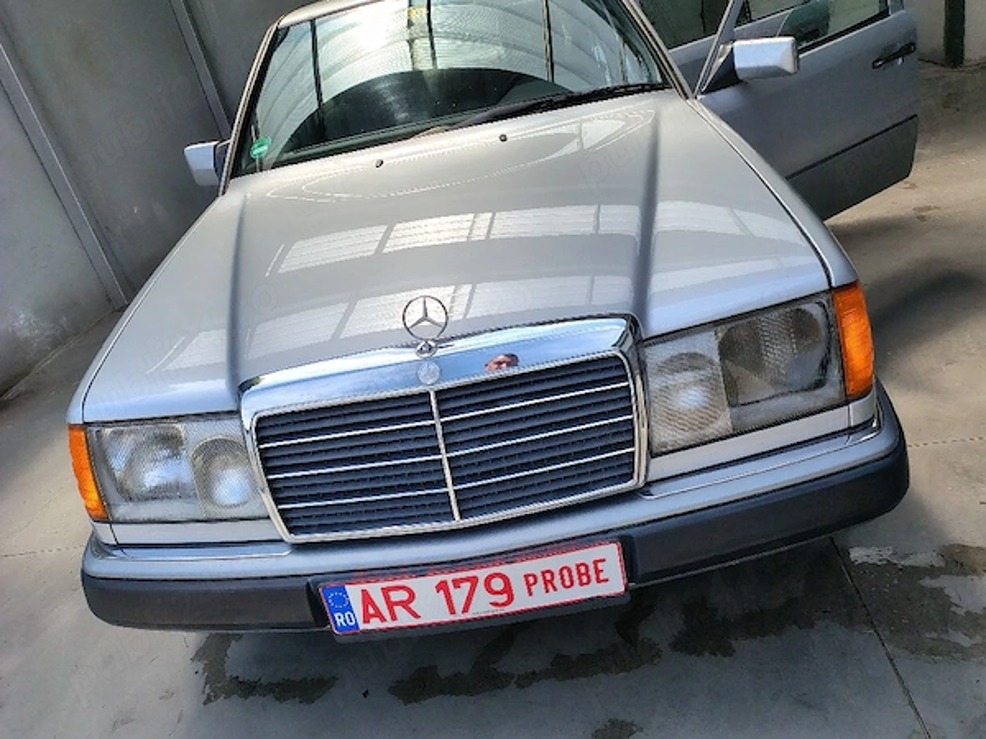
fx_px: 712
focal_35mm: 25
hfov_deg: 69.4
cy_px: 370
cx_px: 493
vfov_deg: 54.9
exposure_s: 1/625
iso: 172
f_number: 1.7
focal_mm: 4.71
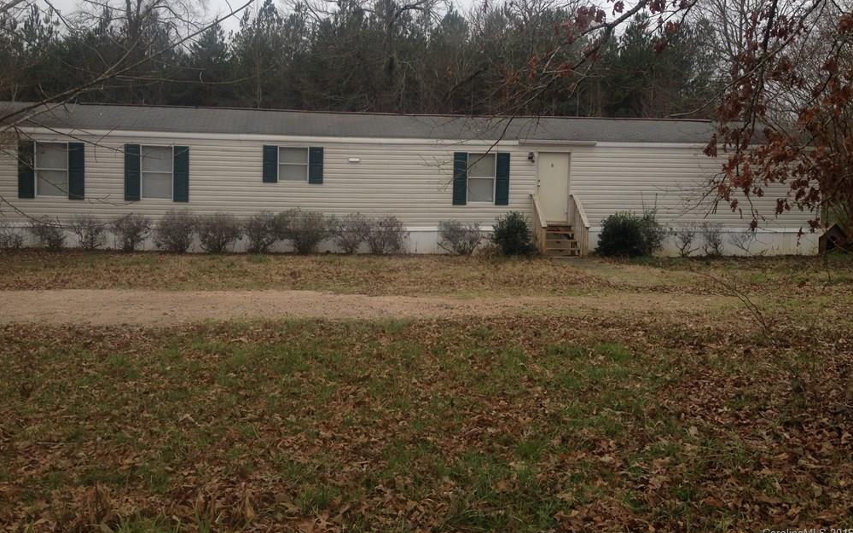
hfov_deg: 51.5
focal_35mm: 38
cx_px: 424
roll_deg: -2.3
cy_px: 214
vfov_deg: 33.5
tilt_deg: -2.9
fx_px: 883
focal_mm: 4.28
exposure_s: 1/516
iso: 50
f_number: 2.4
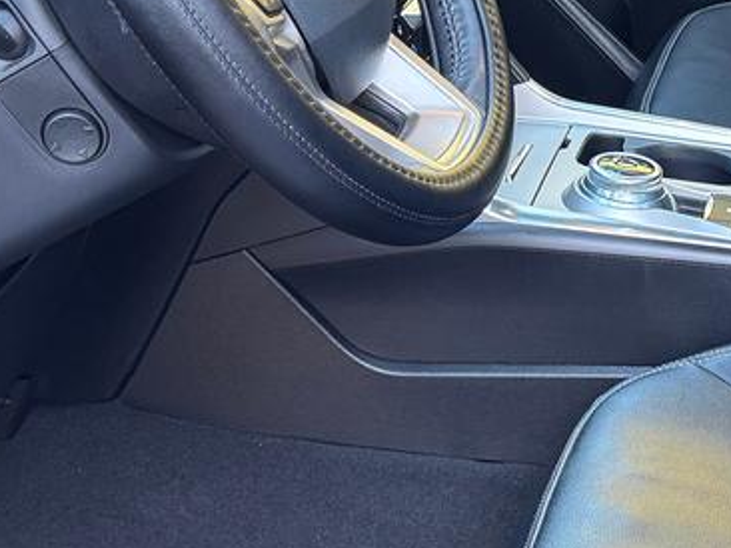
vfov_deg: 17.3
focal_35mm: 84
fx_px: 1773
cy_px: 494
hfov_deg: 22.2
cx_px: 773
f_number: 1.78
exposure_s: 1/60
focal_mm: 6.76
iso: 250
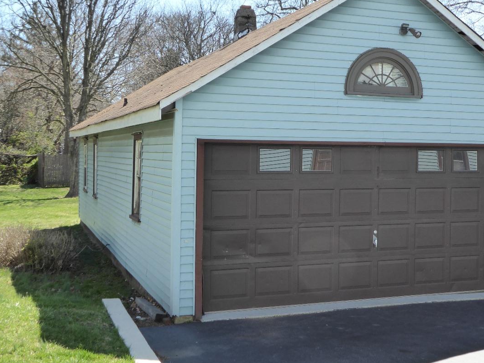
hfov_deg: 35.8
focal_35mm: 53
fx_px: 741
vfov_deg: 27.5
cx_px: 325
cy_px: 156
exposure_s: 1/320
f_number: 3.7
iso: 200
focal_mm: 6.7
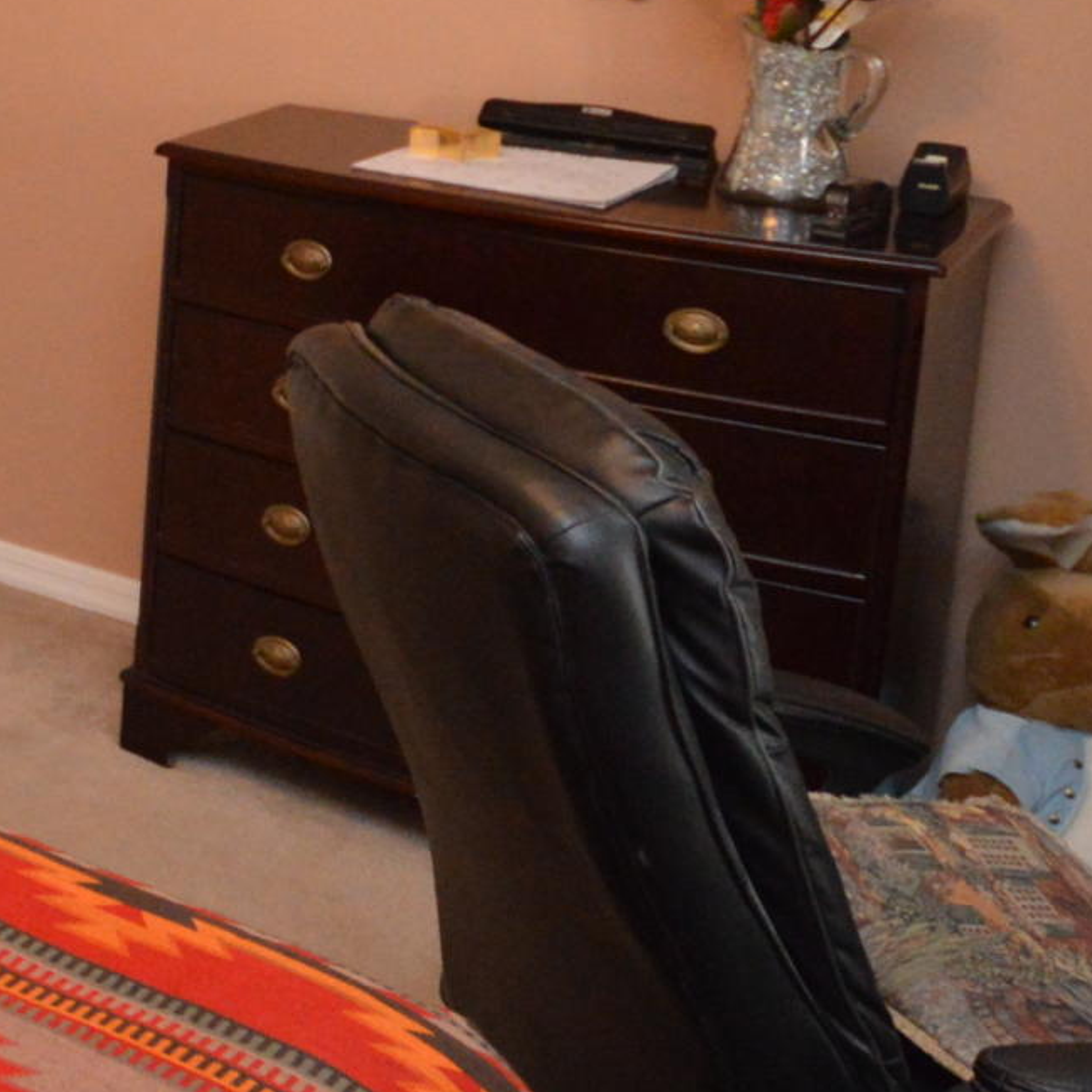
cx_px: -686
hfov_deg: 22.1
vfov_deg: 27.5
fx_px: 2106
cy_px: 24
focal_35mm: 59
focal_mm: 10
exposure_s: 1/60
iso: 2000
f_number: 3.5
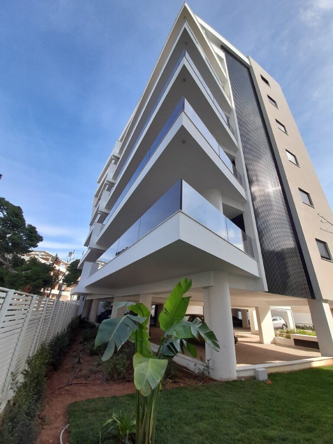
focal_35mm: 13
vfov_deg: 106.2
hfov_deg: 89.9
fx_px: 167
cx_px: 166
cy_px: 222
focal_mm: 1.42
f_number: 2.2
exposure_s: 1/756
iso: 40
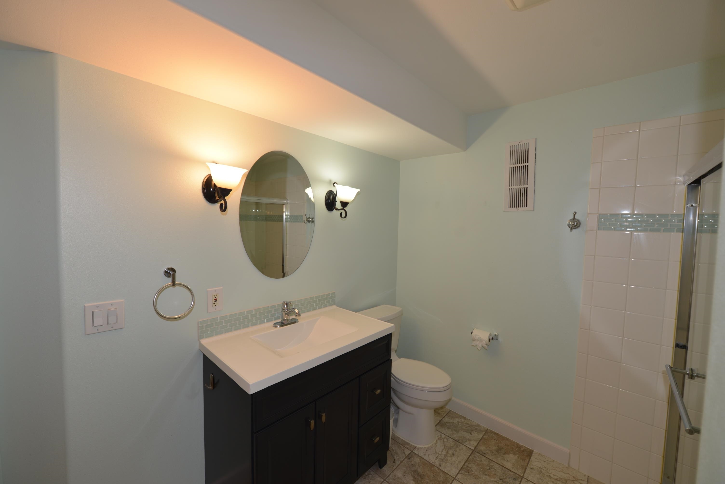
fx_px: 282
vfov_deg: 81.3
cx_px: 362
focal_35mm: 14
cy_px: 242
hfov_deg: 104.2
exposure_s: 1/80
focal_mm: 14
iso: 200
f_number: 4.5
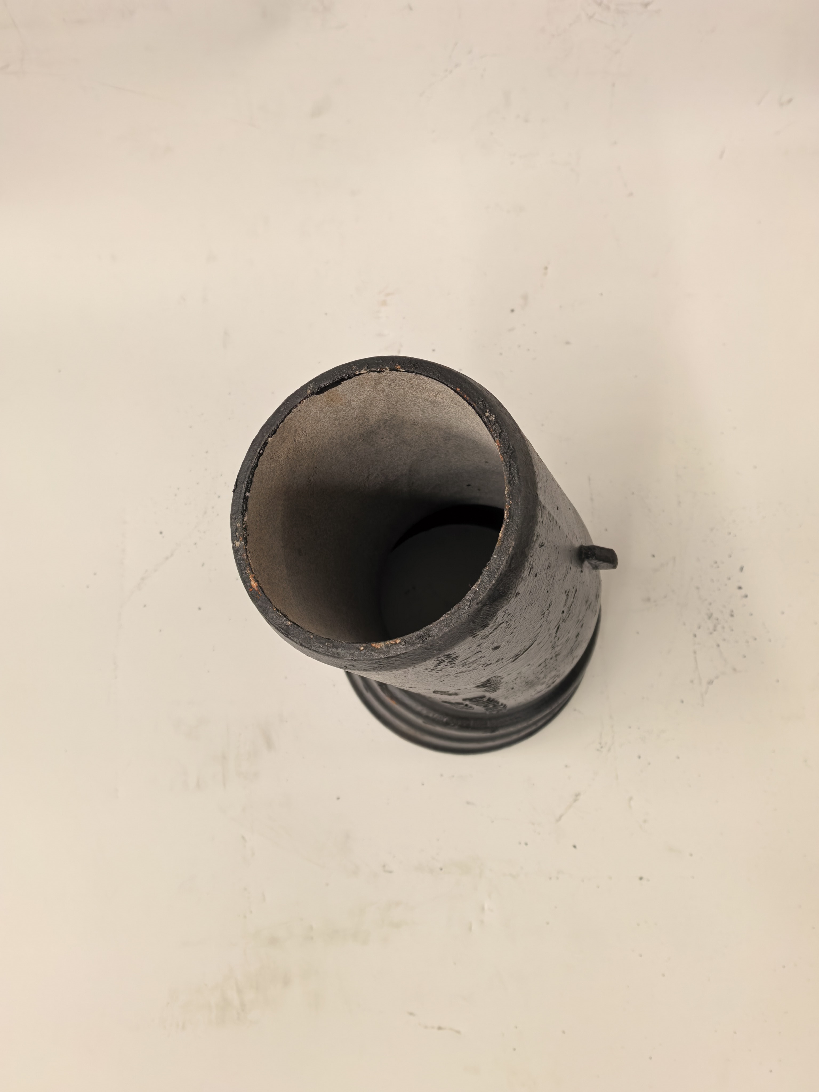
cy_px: 546
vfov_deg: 60.0
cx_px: 410
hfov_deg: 46.8
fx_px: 946
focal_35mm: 30
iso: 100
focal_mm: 8.5
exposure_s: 1/100
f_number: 2
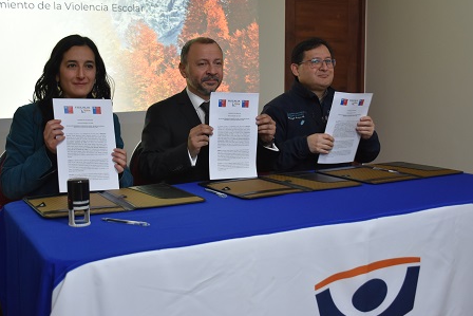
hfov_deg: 46.6
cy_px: 145
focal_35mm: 42
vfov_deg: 32.2
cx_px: 200
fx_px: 547
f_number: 4
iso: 1100
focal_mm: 23
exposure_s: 1/60
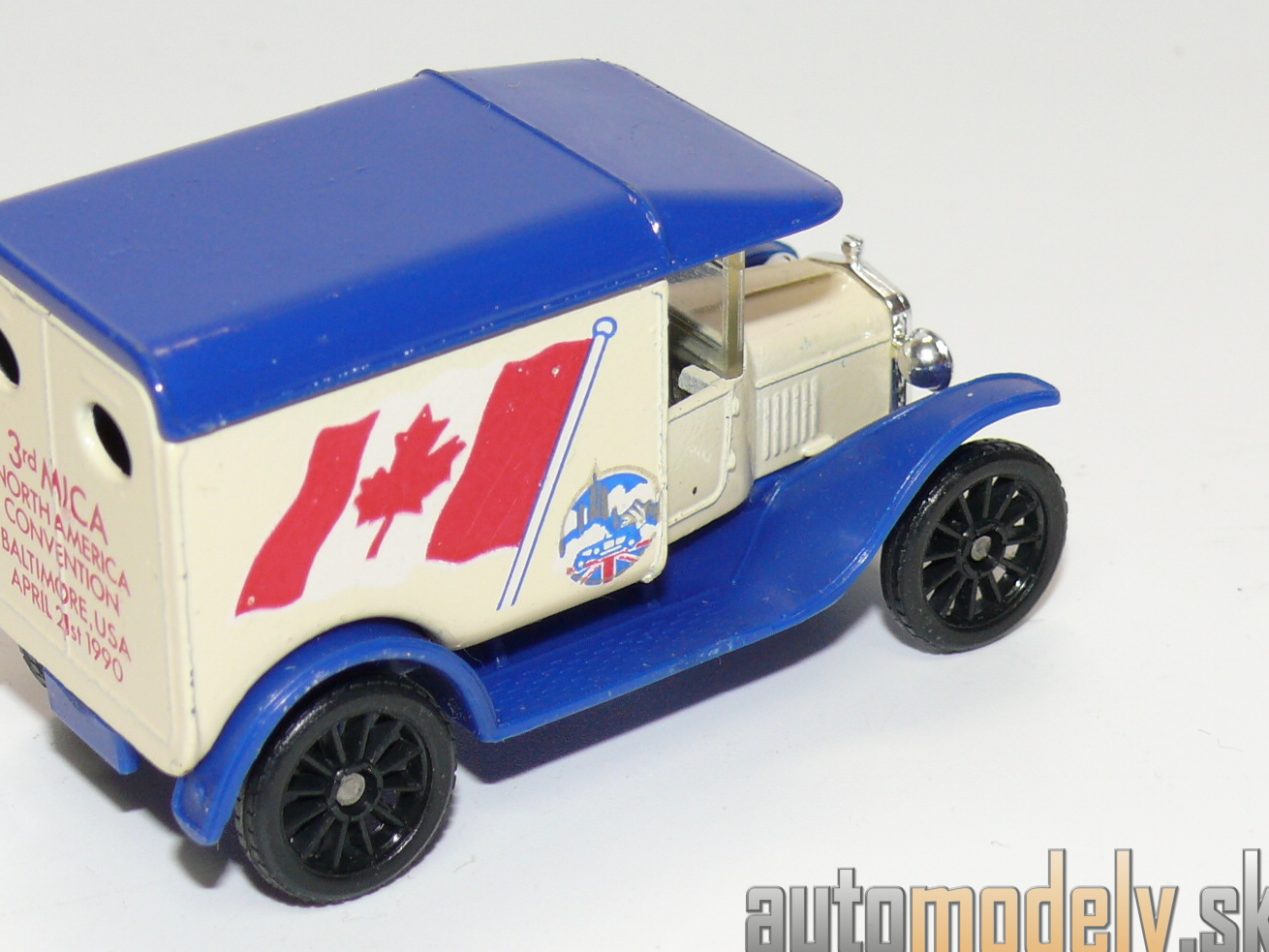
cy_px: 415
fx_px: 4253
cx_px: 522
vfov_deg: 12.8
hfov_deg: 17.0
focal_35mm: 116
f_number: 4
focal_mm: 13
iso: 100
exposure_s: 1/30
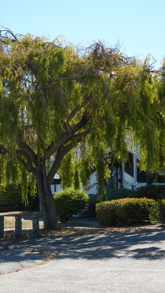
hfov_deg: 15.3
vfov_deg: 26.8
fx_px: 614
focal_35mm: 79
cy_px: 146
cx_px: 73
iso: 500
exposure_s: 1/1600
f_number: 4.5
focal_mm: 50
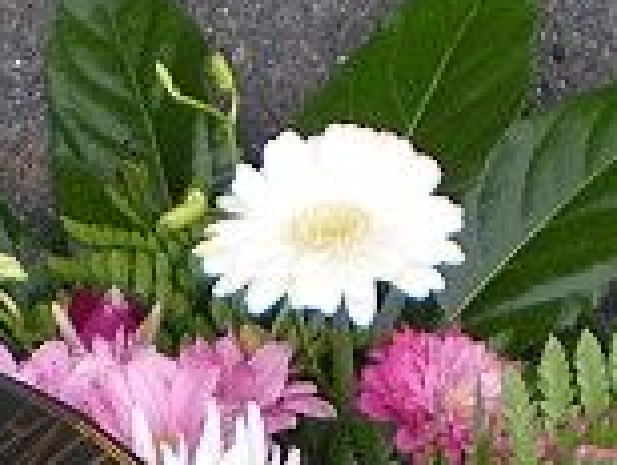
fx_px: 3517
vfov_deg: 7.4
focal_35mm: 197
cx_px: 268
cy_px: 802
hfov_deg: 10.0
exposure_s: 1/245
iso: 64
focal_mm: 6.3
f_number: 3.1
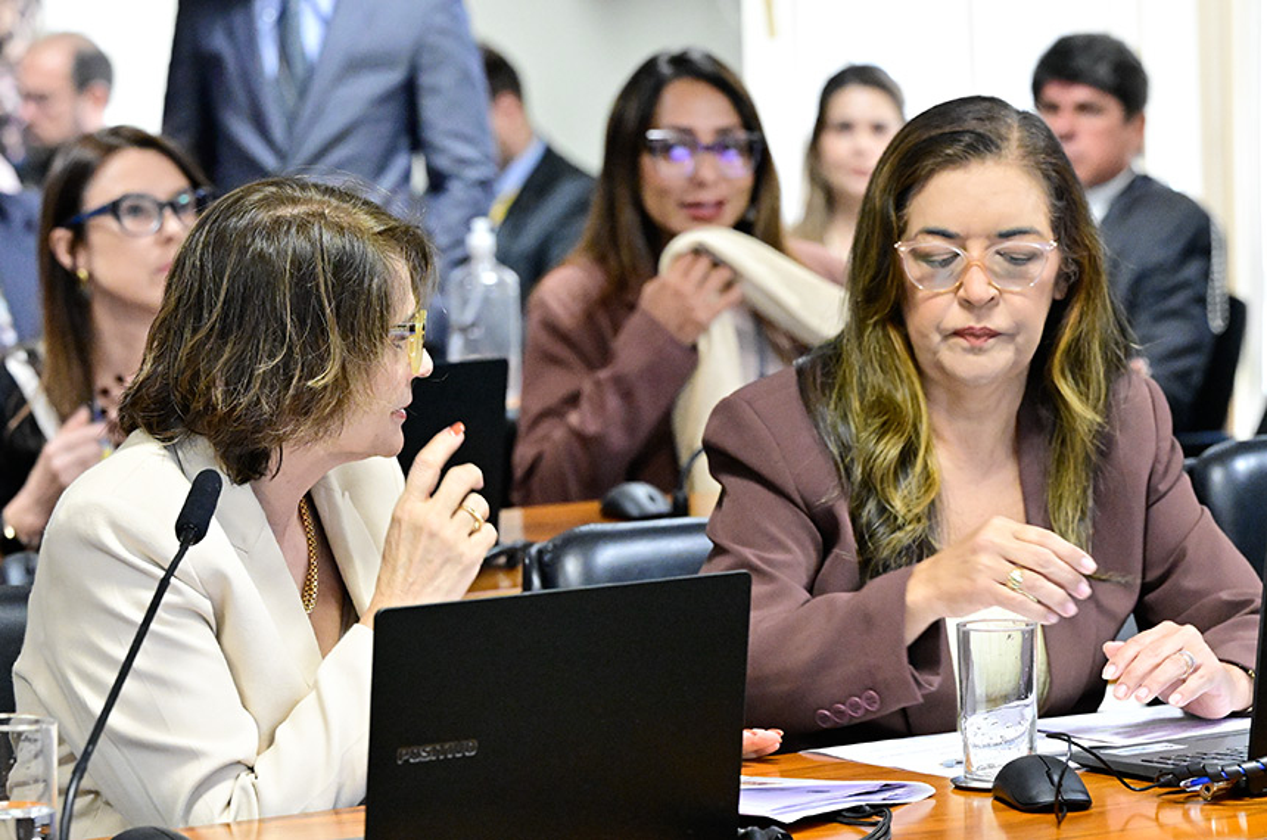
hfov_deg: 13.9
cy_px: 420
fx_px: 5199
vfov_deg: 9.2
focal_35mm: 148
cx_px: 634
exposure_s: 1/200
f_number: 4
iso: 5000
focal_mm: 99
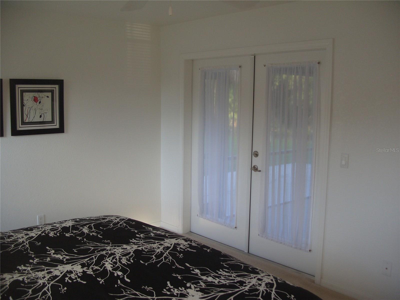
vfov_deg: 40.7
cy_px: 150
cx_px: 200
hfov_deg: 52.6
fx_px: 404
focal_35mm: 35
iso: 100
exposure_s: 1/45
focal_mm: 7.8
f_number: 2.8
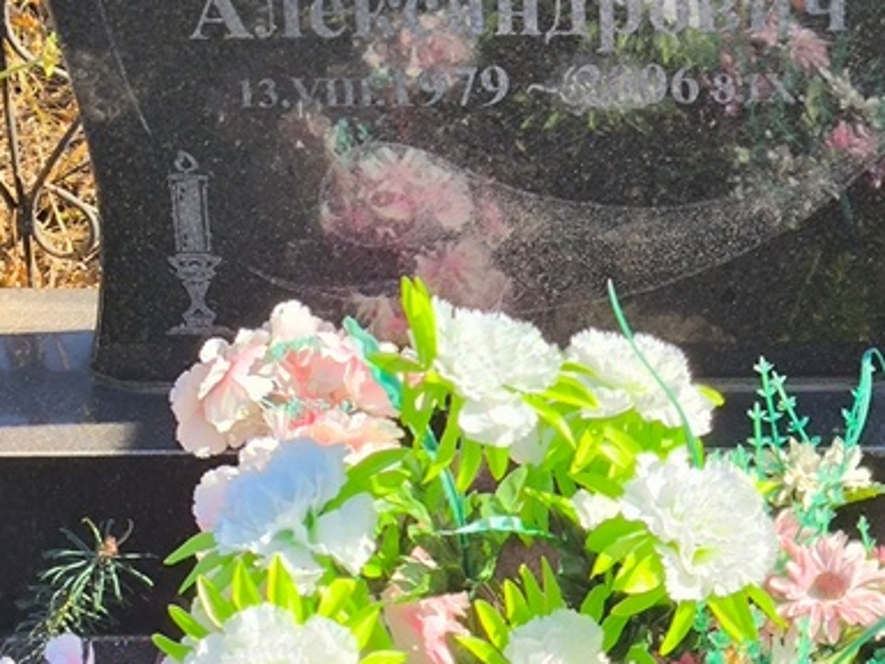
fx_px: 2659
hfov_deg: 18.9
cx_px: 563
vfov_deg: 14.0
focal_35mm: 104
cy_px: -7
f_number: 1.7
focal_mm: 4.71
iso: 50
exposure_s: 1/470
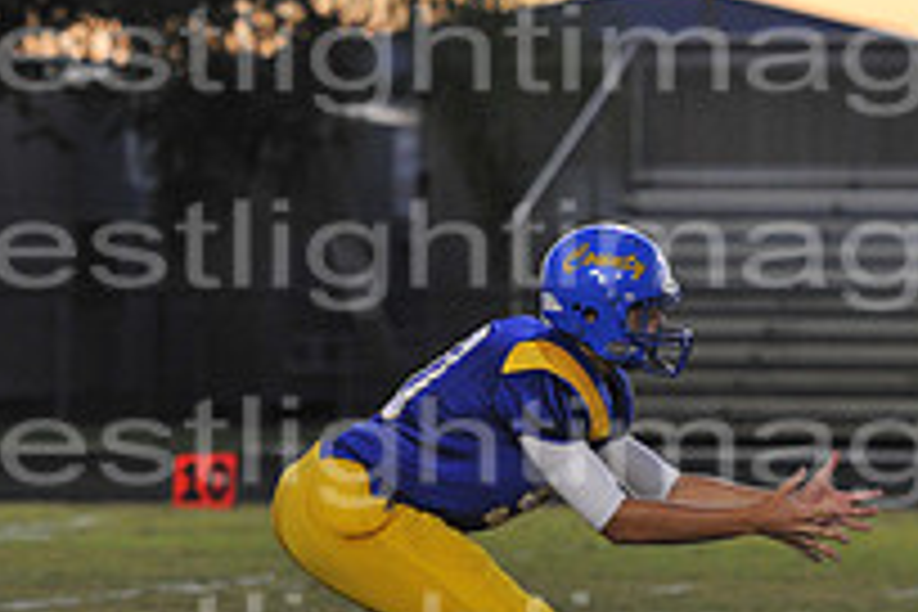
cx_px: 490
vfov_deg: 3.7
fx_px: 9434
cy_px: 158
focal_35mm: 370
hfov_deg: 5.6
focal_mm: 130
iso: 3200
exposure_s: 1/800
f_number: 3.2
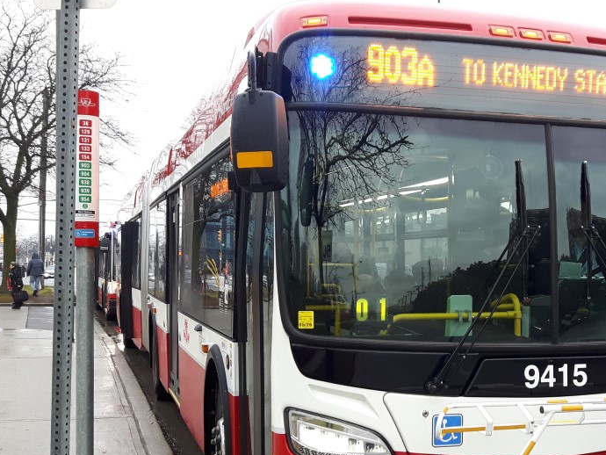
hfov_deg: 40.4
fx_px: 806
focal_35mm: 46
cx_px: 429
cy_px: 305
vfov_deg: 31.3
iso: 64
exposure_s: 1/100
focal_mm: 3.7
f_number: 1.9
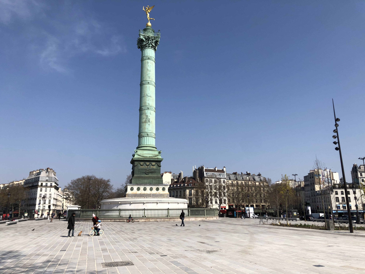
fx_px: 295
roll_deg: +1.1
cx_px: 182
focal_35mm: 28
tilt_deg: +13.0
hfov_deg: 63.4
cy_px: 137
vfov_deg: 49.7
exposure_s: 1/3472
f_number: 1.8
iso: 25
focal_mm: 4
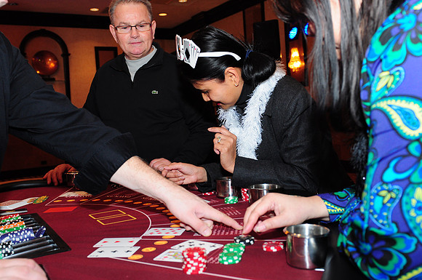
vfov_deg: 36.8
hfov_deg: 53.2
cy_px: 140
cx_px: 211
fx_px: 421
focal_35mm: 36
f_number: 4
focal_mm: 24
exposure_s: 1/60
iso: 800
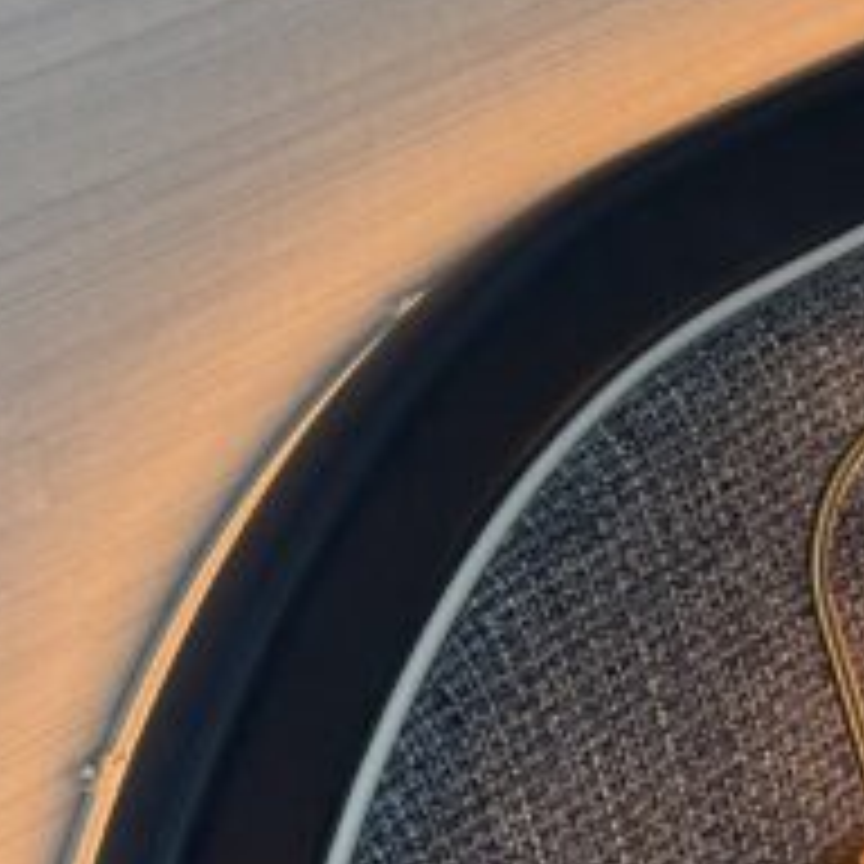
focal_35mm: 113
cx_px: 1080
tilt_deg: -9.7
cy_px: 148
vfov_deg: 15.3
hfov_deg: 14.8
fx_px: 3191
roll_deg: +16.2
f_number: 1.78
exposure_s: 1/226
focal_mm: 6.76
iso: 125
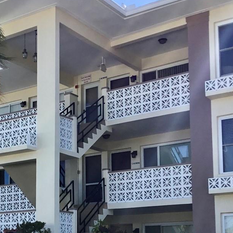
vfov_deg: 23.6
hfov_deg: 23.6
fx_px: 548
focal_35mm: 72
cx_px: 41
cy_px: 194
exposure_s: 1/799
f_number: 2.4
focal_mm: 3.3
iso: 25
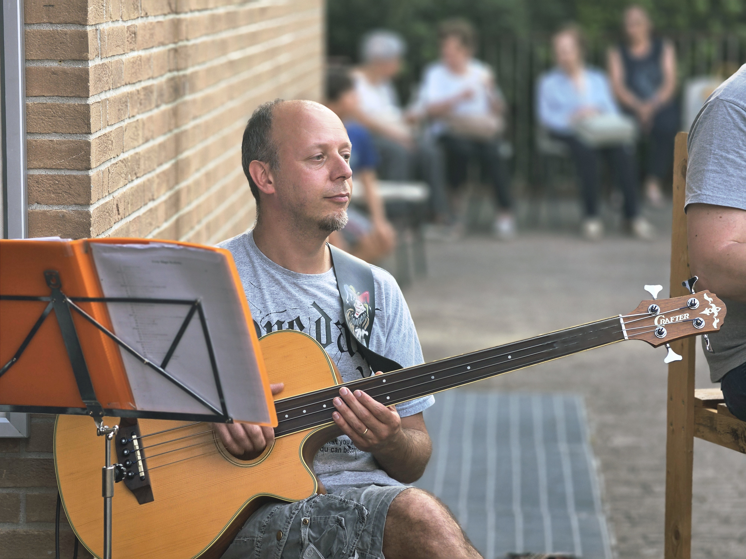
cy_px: 280
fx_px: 2478
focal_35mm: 115
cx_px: 373
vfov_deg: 12.9
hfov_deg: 17.1
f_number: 2.9
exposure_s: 1/120
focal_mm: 18.6
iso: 100
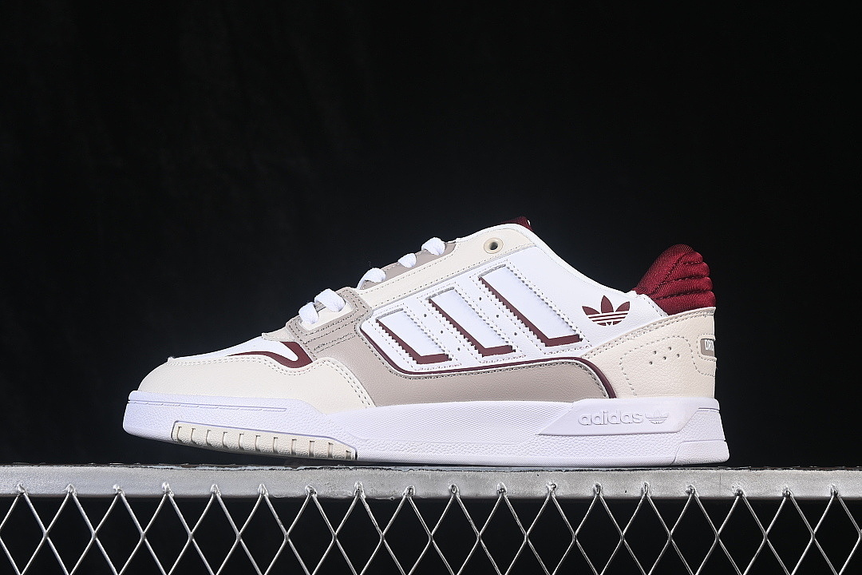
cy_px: 288
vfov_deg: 18.2
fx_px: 1796
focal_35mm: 75
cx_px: 431
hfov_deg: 27.0
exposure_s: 1/80
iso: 160
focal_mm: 50
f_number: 8
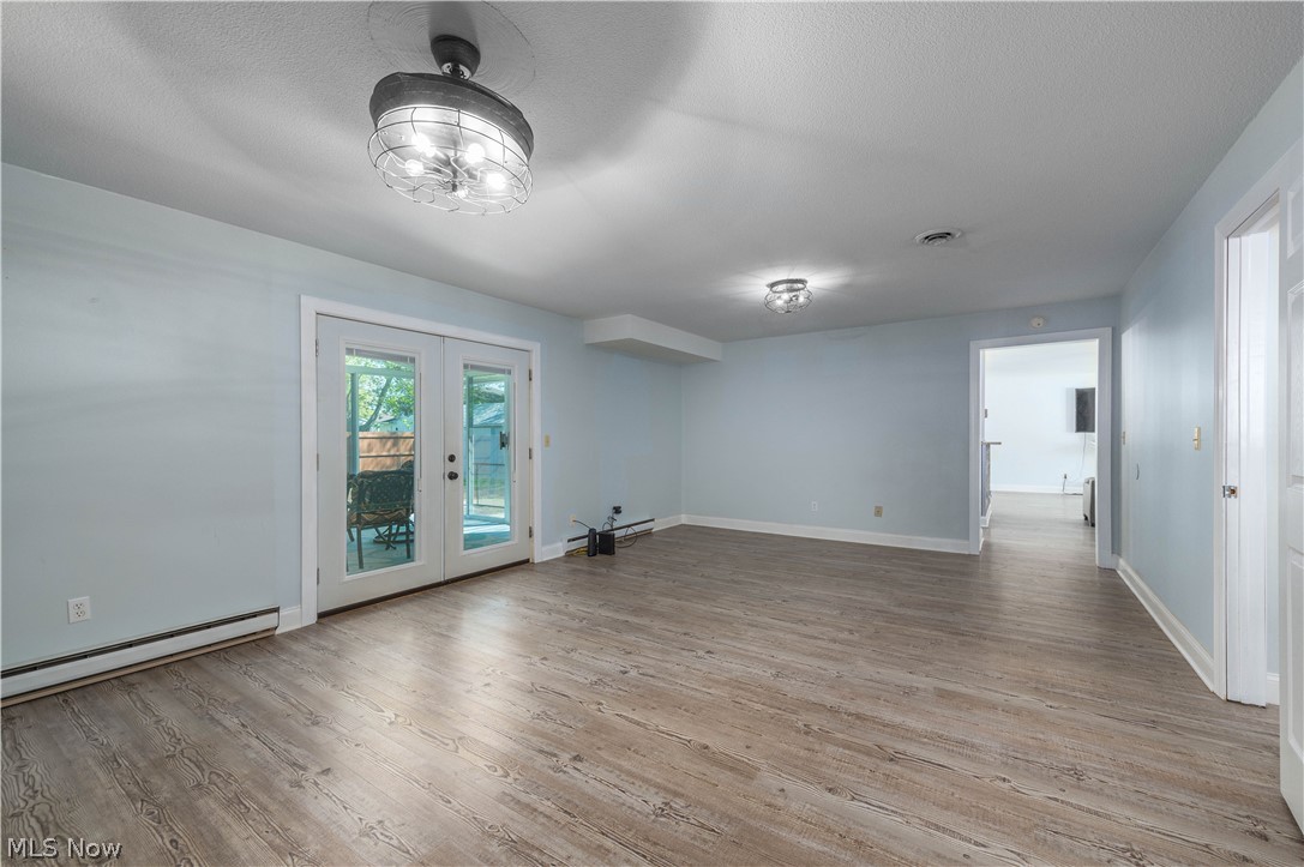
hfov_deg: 104.3
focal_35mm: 14
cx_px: 652
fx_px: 507
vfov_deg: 81.1
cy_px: 434
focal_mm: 14
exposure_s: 1/60
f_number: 9
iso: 250
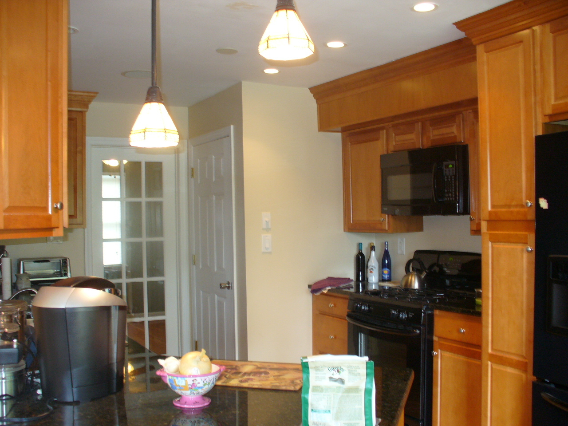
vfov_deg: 38.7
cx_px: 284
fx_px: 607
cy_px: 213
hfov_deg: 50.1
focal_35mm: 37
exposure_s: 1/13
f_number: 2.8
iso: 100
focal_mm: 6.1
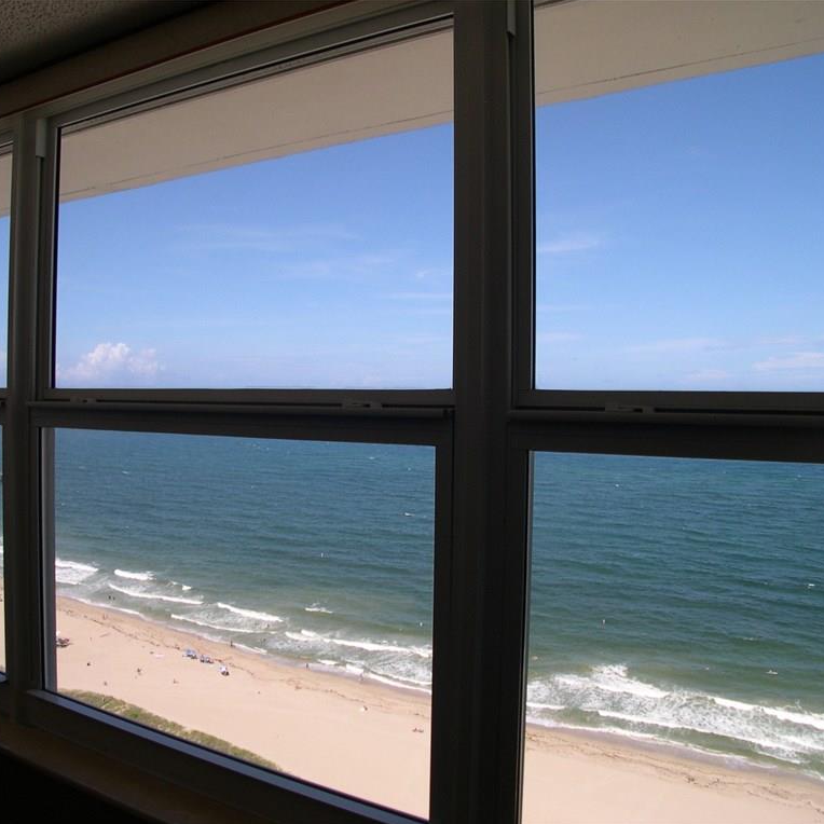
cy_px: 413
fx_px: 1212
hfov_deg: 37.5
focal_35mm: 45
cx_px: 346
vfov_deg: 37.6
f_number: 2.8
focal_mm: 8
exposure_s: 1/554
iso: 100
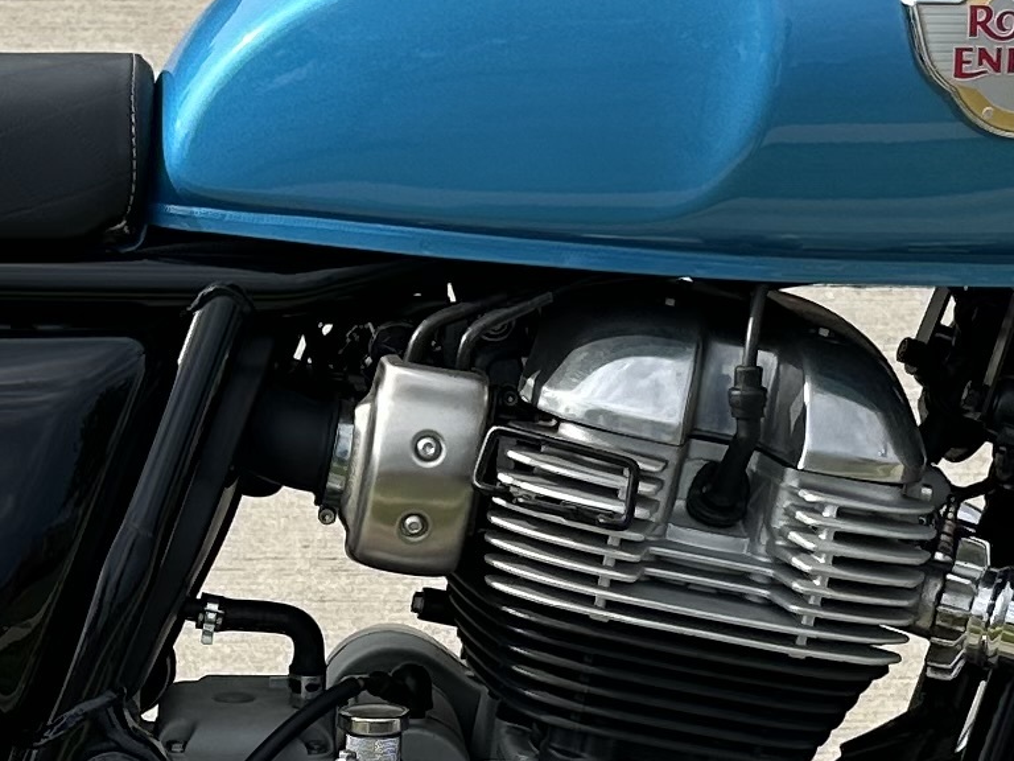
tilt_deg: -26.1
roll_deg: -2.1
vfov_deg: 11.7
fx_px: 3691
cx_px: 401
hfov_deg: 15.6
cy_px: 698
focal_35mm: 126
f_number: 1.78
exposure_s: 1/3247
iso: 80
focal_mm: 6.86
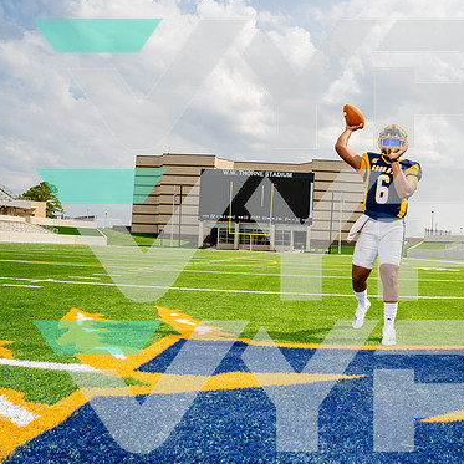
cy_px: 236
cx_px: 353
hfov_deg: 55.9
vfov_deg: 59.1
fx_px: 409
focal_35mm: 27
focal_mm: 20
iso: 100
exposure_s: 1/250
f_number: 8
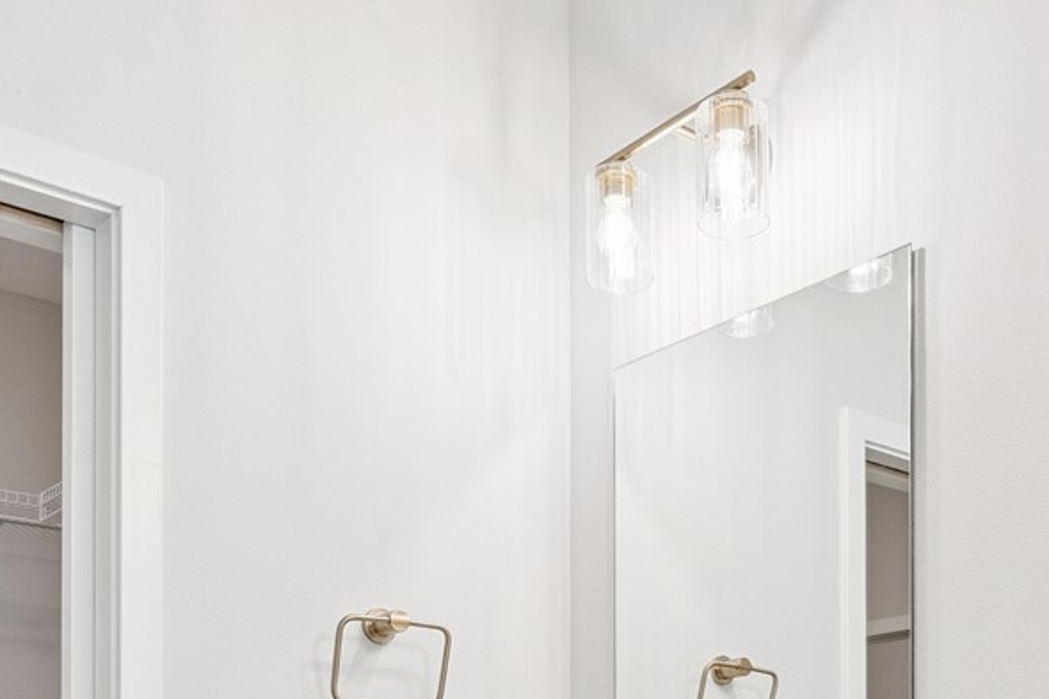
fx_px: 1340
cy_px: 887
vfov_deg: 25.5
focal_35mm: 46
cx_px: 678
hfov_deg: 42.3
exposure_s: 1/30
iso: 400
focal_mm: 16
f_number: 8
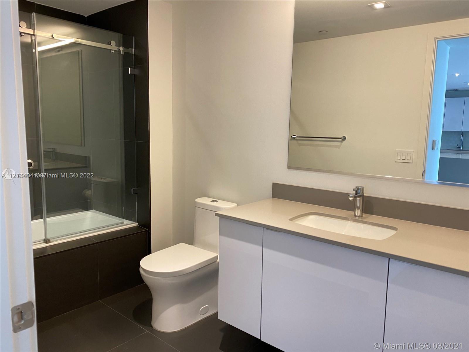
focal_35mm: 26
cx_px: 234
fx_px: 352
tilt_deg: -8.1
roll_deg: -0.8
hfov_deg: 67.3
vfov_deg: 53.1
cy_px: 176
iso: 160
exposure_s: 1/60
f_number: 1.8
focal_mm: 4.25
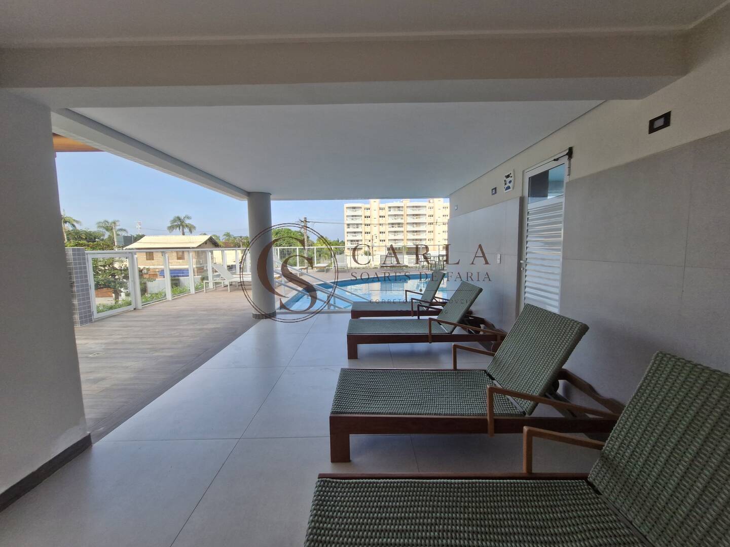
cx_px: 365
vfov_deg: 89.9
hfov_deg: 106.2
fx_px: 274
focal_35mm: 13
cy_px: 274
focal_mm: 1.74
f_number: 2.2
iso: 50
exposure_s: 1/604
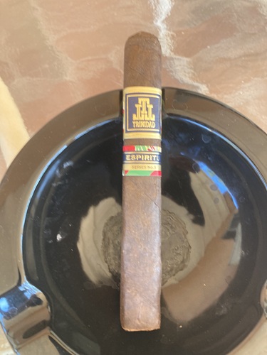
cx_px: 134
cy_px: 178
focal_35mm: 28
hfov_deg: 49.7
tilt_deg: -72.7
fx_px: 288
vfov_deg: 63.4
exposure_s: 1/83
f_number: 1.8
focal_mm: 3.99
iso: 80
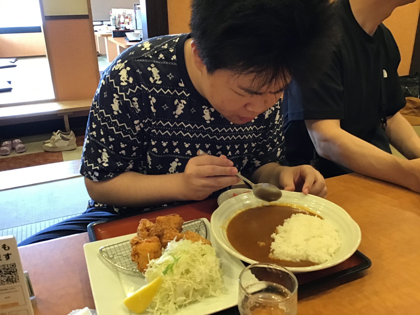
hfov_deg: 58.4
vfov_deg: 45.4
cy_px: 158
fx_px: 376
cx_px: 210
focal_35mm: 31
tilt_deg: -23.8
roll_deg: -1.3
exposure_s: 1/30
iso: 125
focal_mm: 3.3
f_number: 2.4
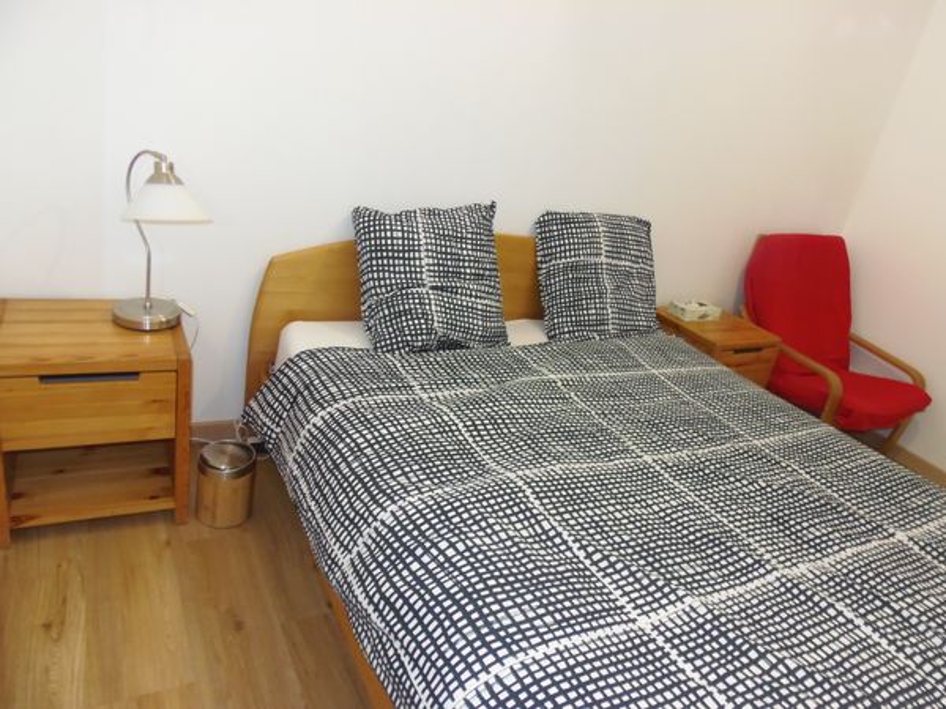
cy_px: 354
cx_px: 473
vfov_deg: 56.8
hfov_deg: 71.6
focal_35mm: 24
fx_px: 656
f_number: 2.9
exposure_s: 1/30
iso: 200
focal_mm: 4.3
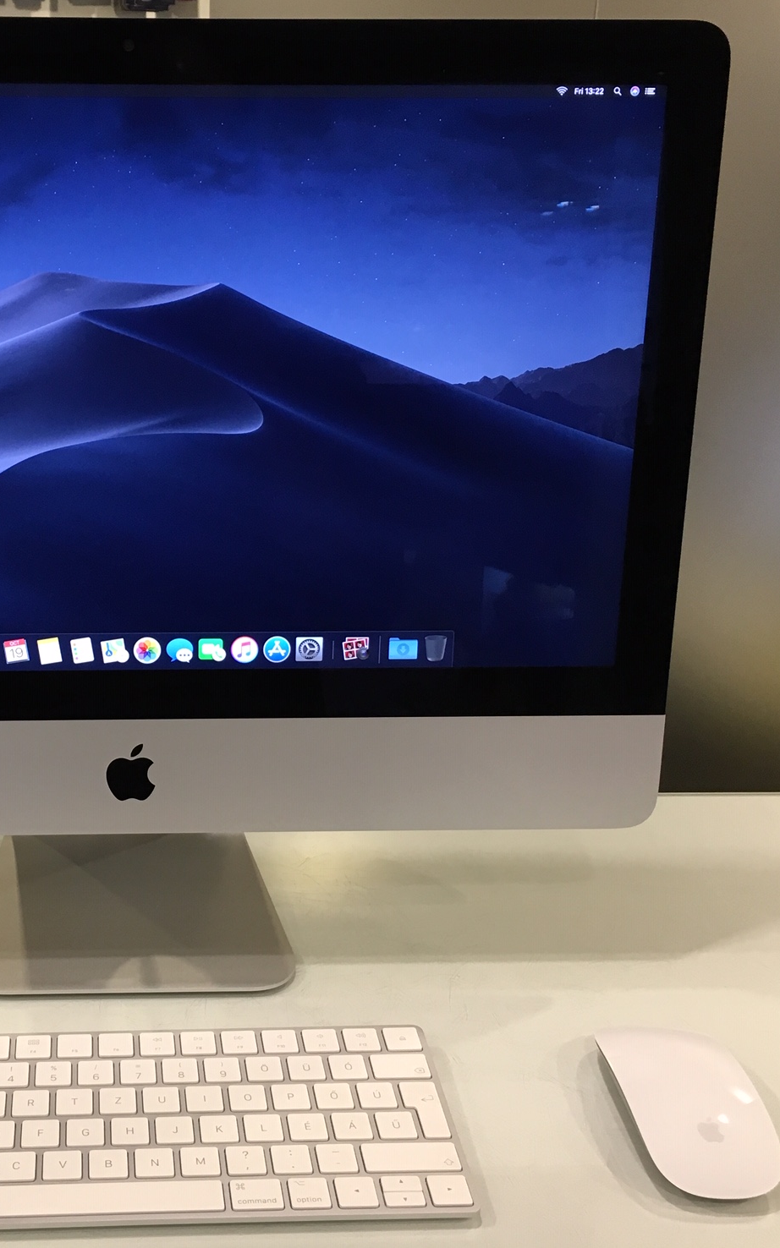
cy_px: 624
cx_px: 157
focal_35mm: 42
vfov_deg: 47.2
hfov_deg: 29.8
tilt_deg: -19.8
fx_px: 1429
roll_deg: +0.7
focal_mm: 4.15
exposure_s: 1/33
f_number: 2.2
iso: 100
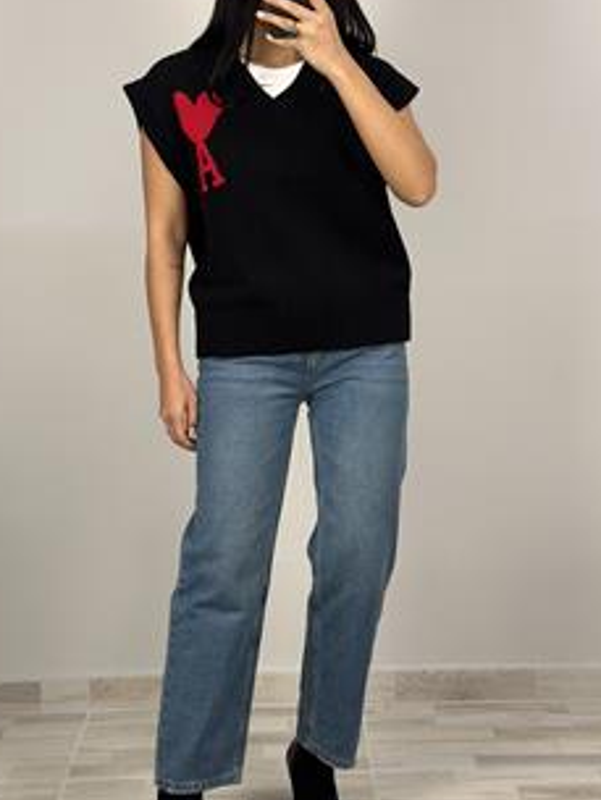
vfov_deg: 29.8
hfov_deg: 22.6
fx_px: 1504
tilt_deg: -24.1
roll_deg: +0.0
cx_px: 283
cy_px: 376
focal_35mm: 65
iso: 125
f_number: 1.78
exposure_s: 1/100
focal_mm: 6.86
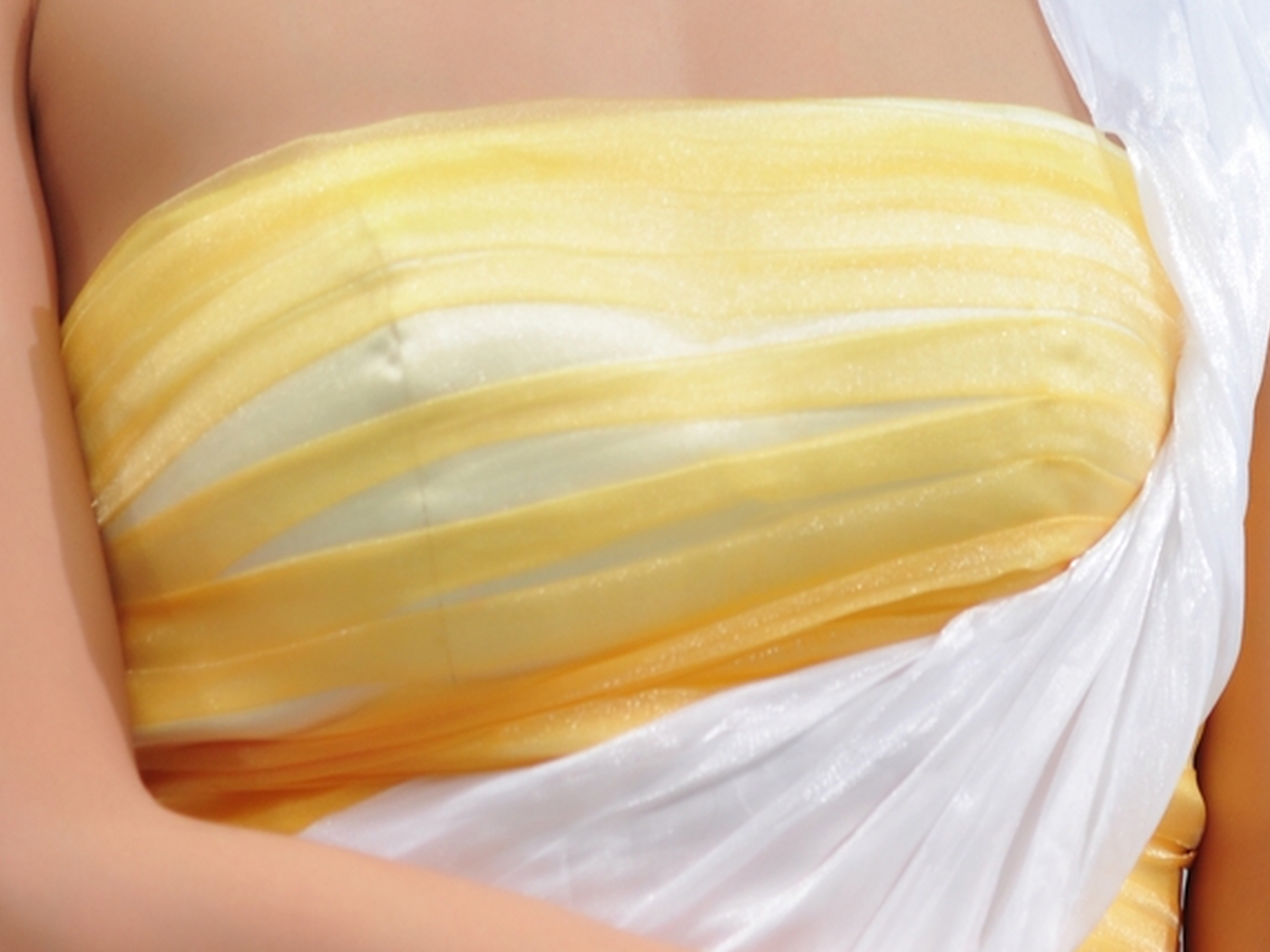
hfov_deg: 4.6
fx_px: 15701
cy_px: -224
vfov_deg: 3.5
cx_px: 697
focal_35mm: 428
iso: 250
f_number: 5
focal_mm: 125
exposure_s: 1/125
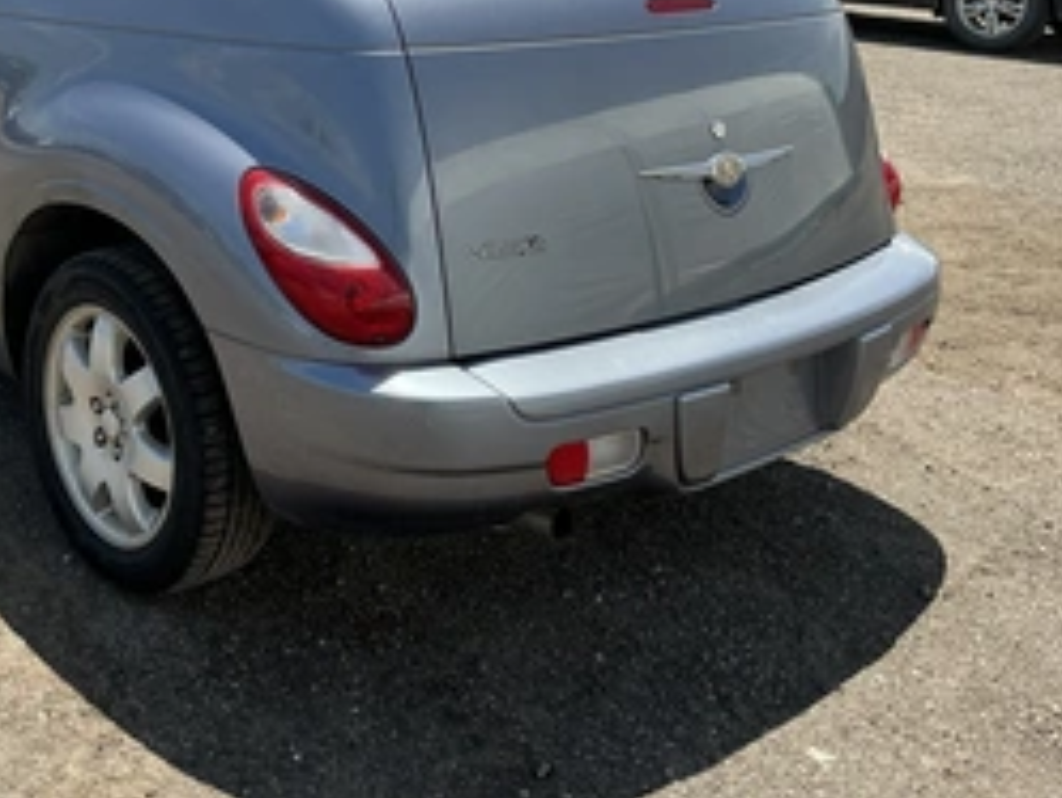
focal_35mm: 45
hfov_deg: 41.0
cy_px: 162
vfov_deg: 31.4
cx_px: 286
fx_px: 1381
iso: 25
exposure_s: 1/1342
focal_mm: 3
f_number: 1.8
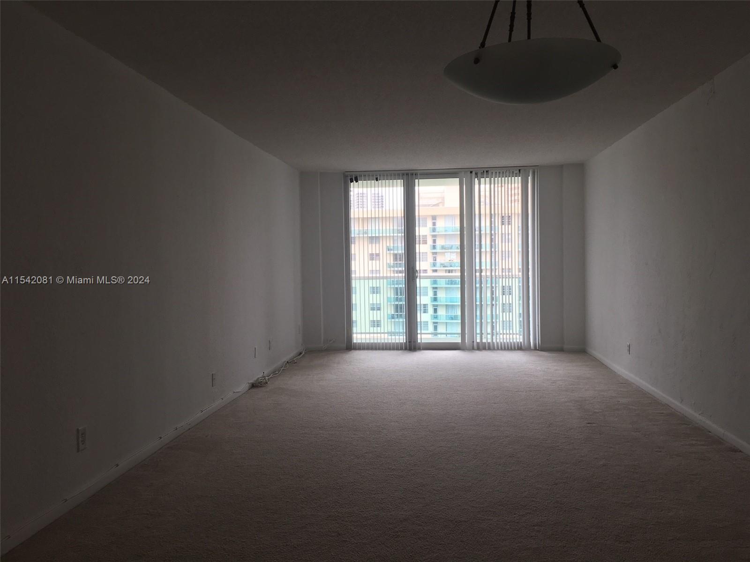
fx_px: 628
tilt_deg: -1.7
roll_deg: +0.0
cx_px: 375
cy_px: 281
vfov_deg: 48.2
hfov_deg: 61.7
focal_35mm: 29
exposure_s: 1/120
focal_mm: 4.15
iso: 25
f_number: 2.2
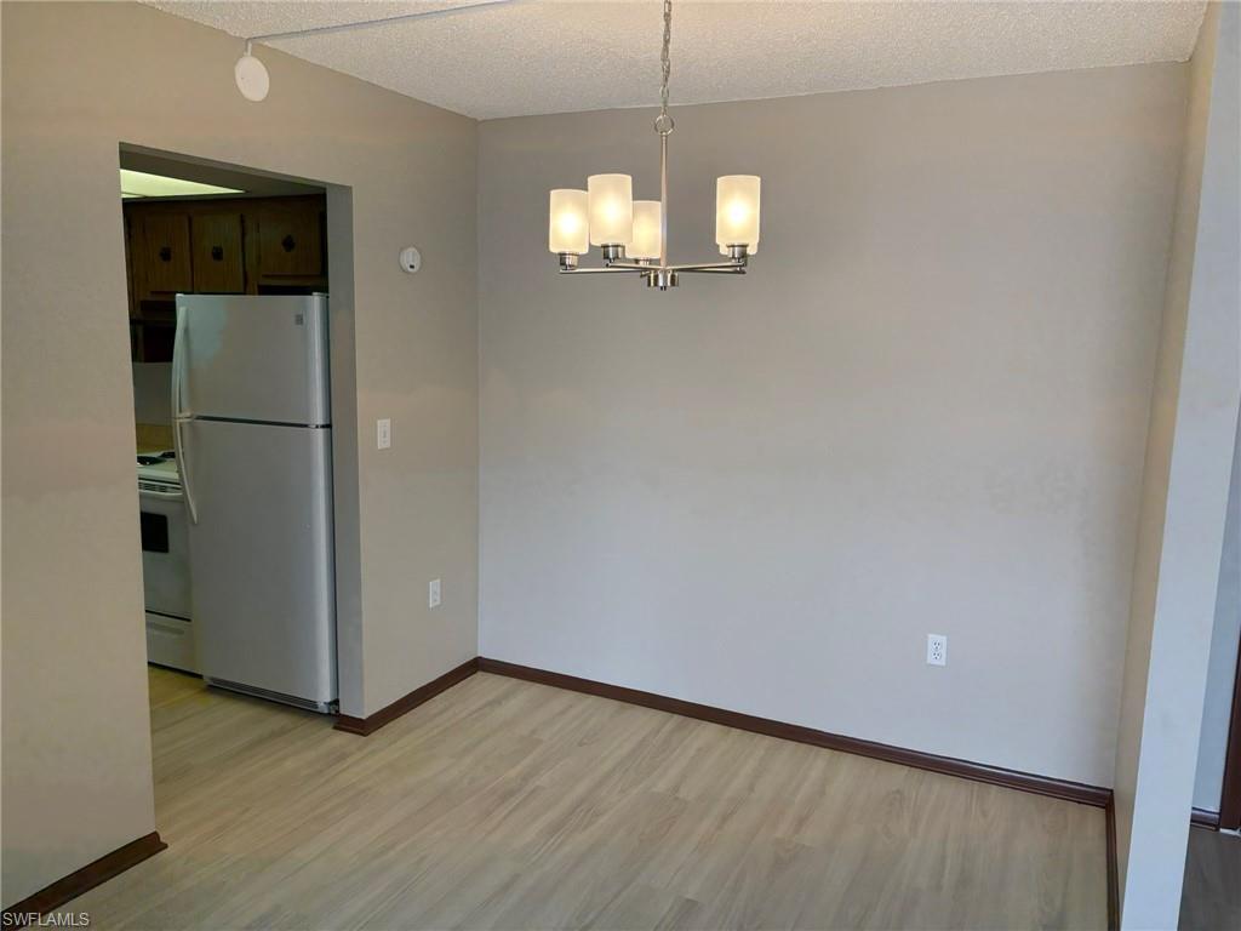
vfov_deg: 53.1
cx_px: 620
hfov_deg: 67.3
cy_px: 466
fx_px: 932
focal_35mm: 26
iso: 125
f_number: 1.6
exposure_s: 1/190
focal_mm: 5.96
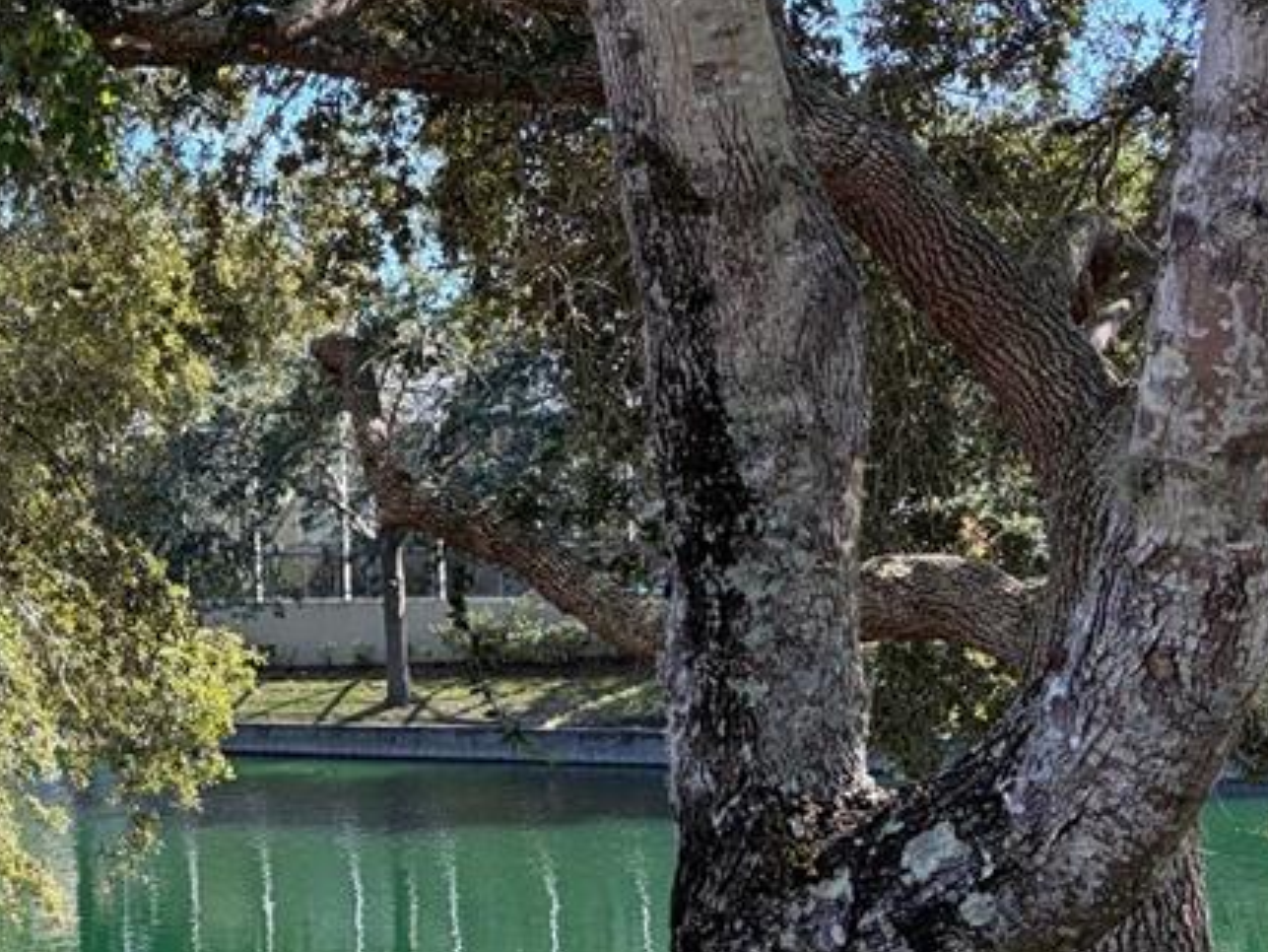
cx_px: 124
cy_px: 452
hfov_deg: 29.9
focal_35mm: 62
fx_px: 2272
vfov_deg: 23.7
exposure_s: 1/388
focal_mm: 5.96
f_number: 1.6
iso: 64
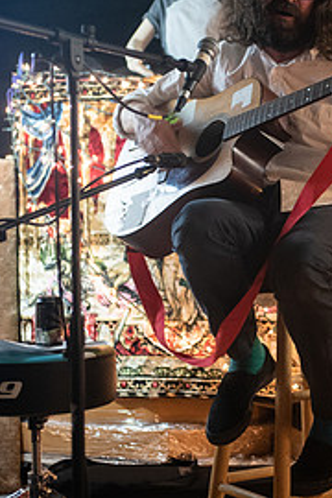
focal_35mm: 80
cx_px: 247
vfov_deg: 25.3
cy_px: 188
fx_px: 1107
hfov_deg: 17.0
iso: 2500
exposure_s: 1/60
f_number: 2.8
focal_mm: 48
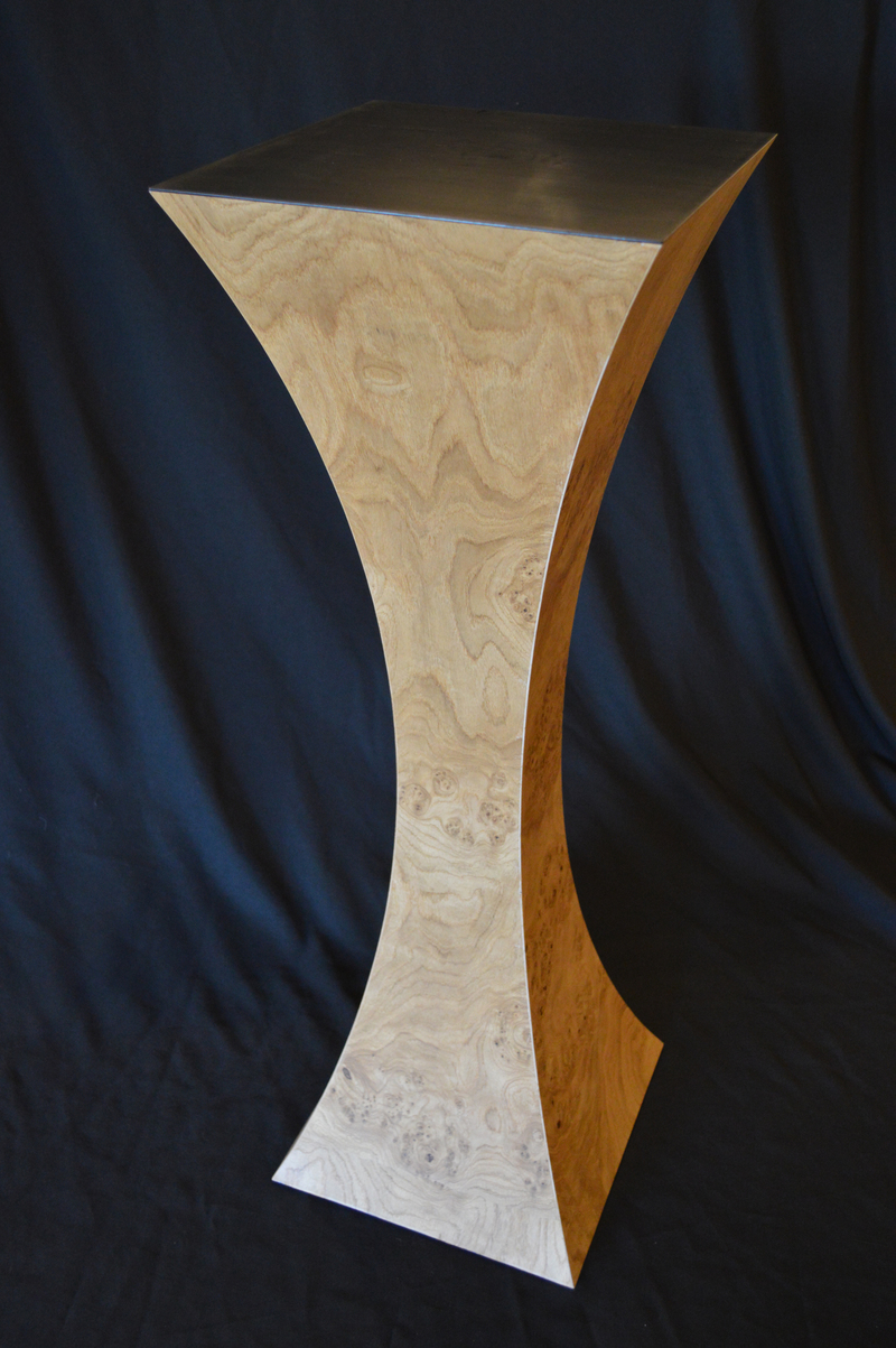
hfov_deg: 36.8
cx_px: 448
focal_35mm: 36
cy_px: 674
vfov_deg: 53.2
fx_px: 1346
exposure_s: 1/60
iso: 1800
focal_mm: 24
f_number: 4
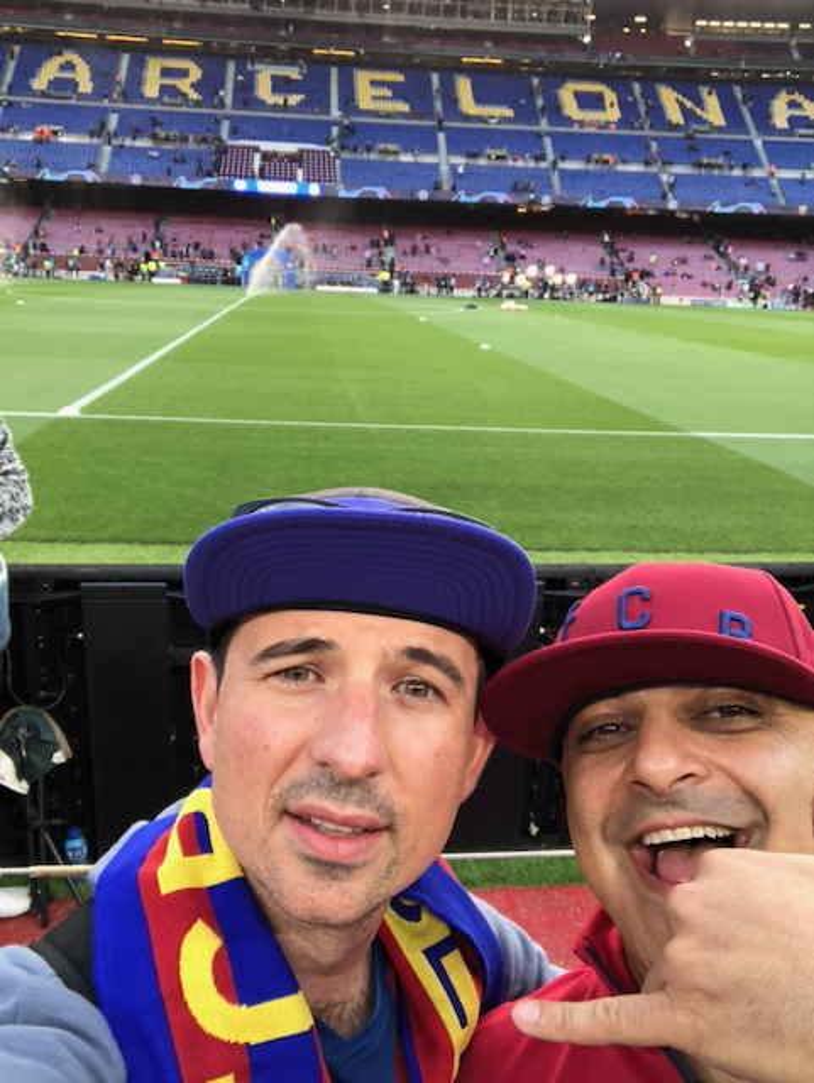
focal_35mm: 32
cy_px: 542
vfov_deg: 56.8
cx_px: 407
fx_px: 1002
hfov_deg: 44.2
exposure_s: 1/100
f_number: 2.2
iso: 50
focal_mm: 2.87
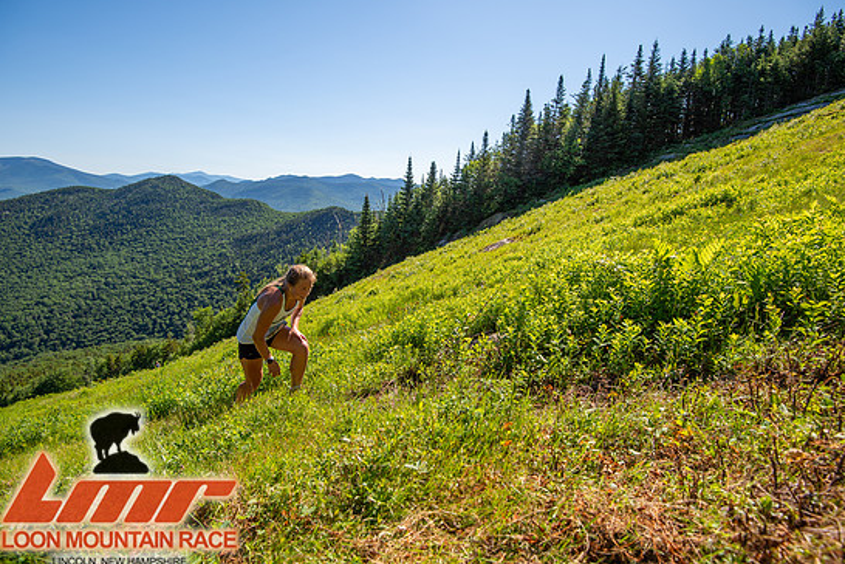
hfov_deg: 93.3
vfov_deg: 70.4
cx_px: 424
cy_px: 288
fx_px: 399
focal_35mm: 17
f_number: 5
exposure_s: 1/500
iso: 100
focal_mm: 16
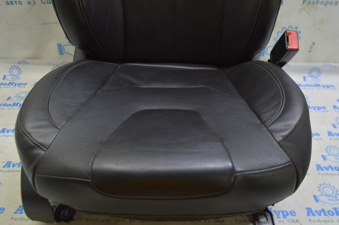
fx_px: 296
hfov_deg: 59.5
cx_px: 170
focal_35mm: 32
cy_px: 112
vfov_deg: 41.6
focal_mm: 21
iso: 400
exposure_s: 1/20
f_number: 5.6
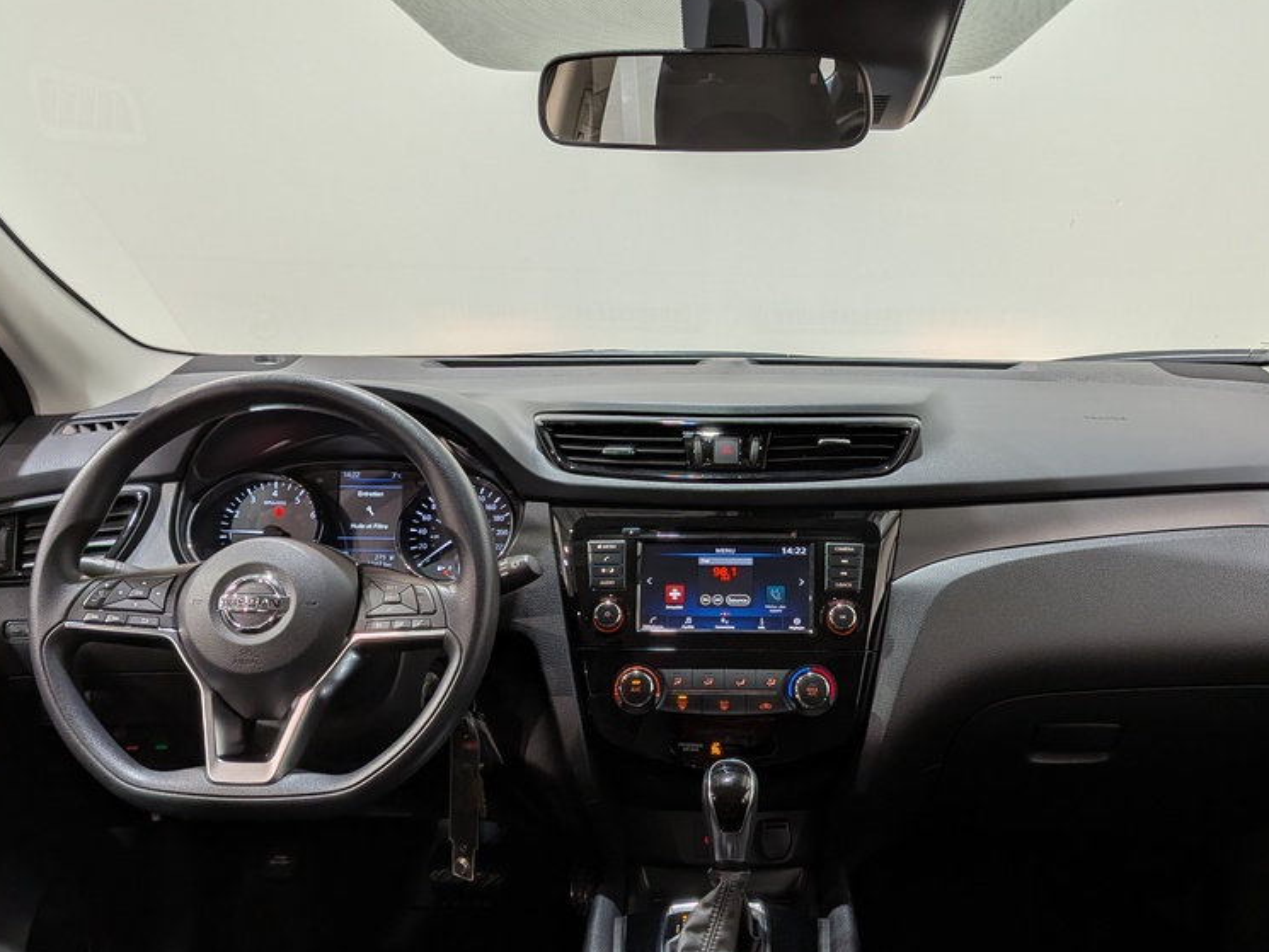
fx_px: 1210
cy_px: 591
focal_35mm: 33
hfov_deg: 55.1
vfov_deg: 42.7
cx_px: 743
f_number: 1.7
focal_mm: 4.53
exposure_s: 1/120
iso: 29
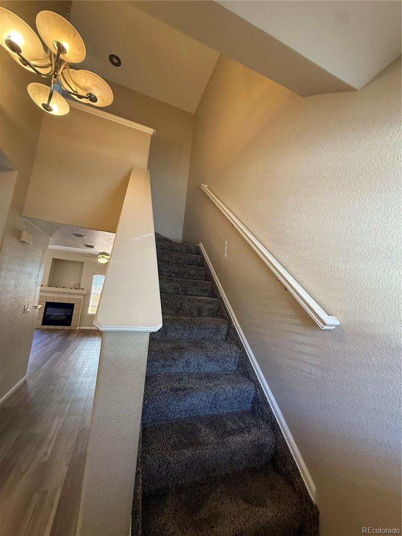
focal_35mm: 14
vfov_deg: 102.1
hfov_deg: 85.7
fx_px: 217
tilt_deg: +9.0
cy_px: 268
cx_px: 201
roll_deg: -5.2
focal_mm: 2.22
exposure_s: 1/60
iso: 320
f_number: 2.2
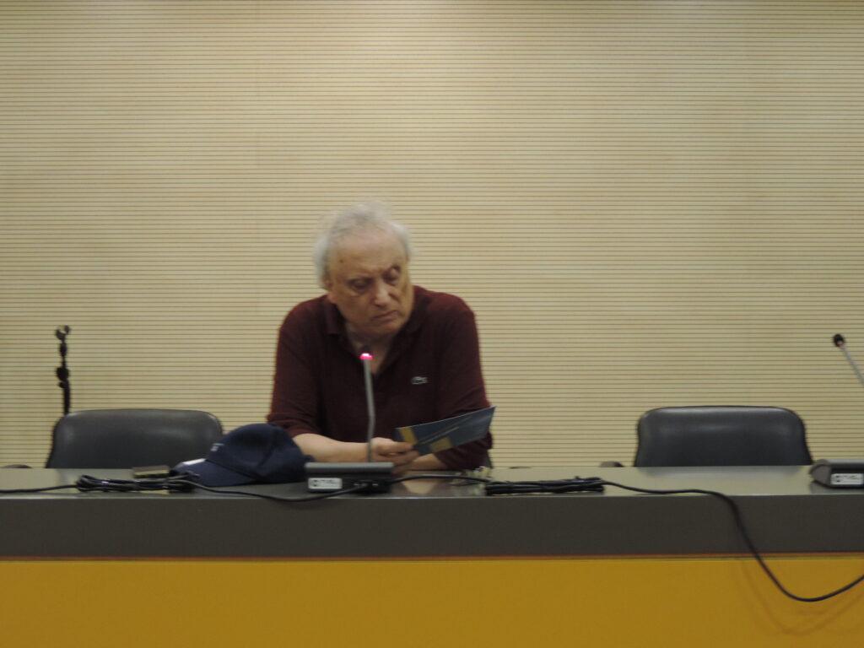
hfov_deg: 27.8
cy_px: 324
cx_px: 432
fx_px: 1747
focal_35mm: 70
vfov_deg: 21.0
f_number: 3.9
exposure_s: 1/25
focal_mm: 12.4
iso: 400
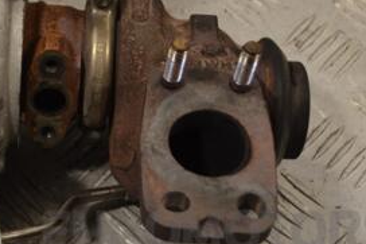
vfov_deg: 14.1
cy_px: 51
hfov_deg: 20.7
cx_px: 17
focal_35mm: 96
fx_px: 976
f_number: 5.6
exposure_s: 1/125
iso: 280
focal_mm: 29
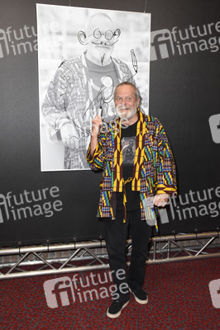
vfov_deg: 55.1
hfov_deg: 38.3
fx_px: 317
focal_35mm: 34
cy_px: 165
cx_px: 110
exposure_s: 1/160
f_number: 6.3
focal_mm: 23
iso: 1250
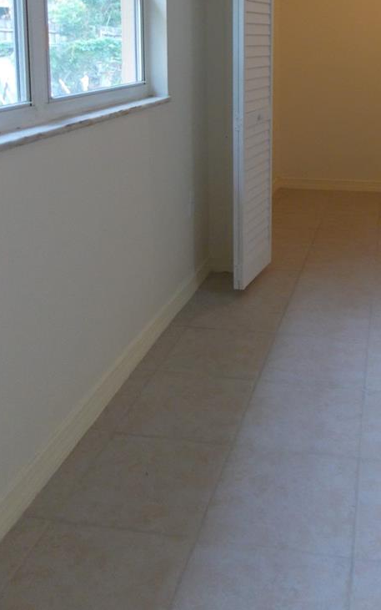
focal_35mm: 40
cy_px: 138
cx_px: 277
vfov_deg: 47.1
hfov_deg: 31.5
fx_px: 664
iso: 200
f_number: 3.1
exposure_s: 1/30
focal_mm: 4
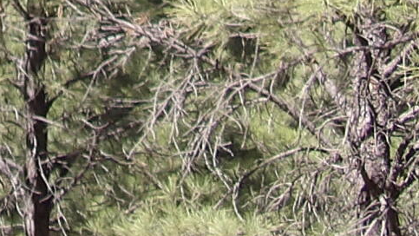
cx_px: -146
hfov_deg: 8.1
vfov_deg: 4.5
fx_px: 2934
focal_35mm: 264
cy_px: -311
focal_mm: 7
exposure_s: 1/286
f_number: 3.7
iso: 100
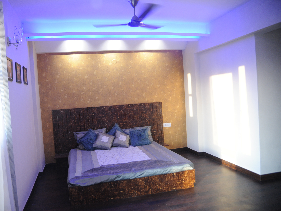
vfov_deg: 51.3
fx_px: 219
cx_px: 118
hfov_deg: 64.9
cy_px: 102
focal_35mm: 27
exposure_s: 1/80
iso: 1600
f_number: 4
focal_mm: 24
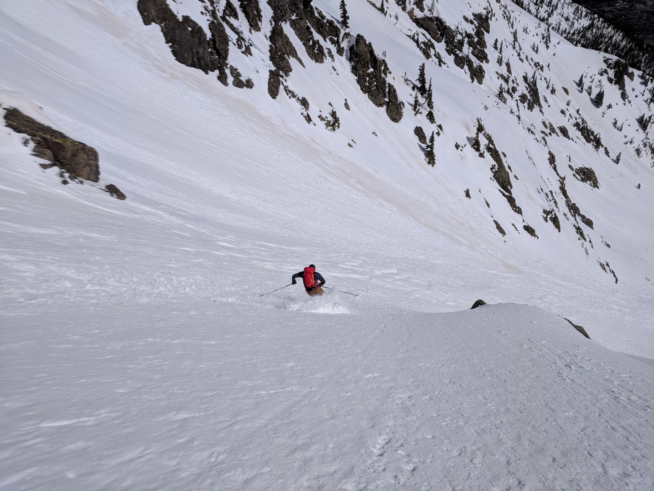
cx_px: 327
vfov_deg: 53.1
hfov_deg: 67.3
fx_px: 491
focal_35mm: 26
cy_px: 246
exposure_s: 1/11628
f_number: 2
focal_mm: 4.67
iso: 56
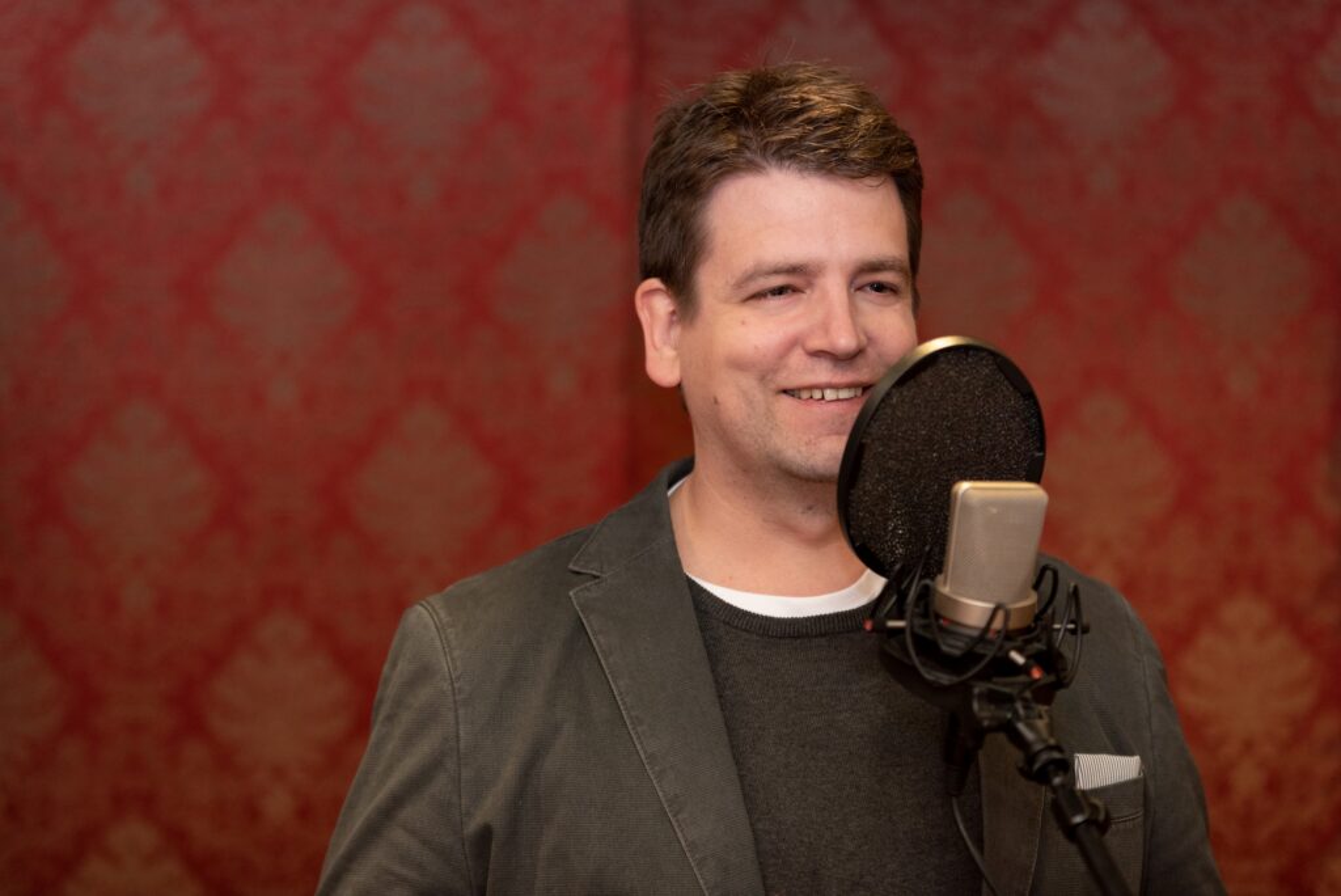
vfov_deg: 14.4
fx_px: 3541
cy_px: 448
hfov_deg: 21.4
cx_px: 670
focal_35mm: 95
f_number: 2.8
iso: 640
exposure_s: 1/200
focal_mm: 95
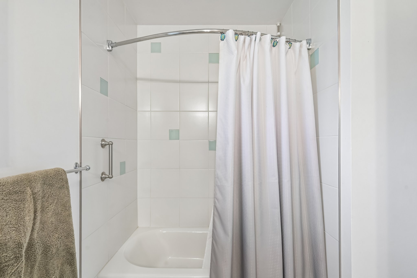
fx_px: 185
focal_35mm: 16
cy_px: 139
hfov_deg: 96.7
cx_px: 208
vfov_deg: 73.7
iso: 360
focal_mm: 16
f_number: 8
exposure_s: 1/15
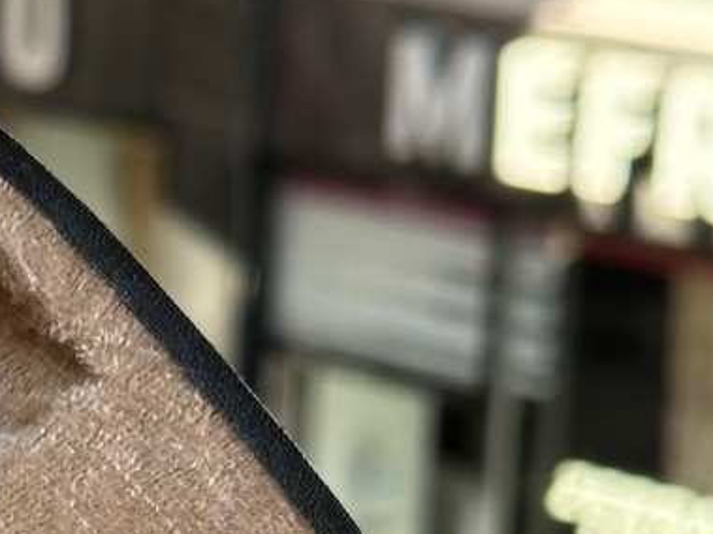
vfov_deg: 8.9
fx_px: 3336
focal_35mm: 162
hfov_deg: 11.6
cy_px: 831
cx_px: -438
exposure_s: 1/354
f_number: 1.78
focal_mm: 6.86
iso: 64
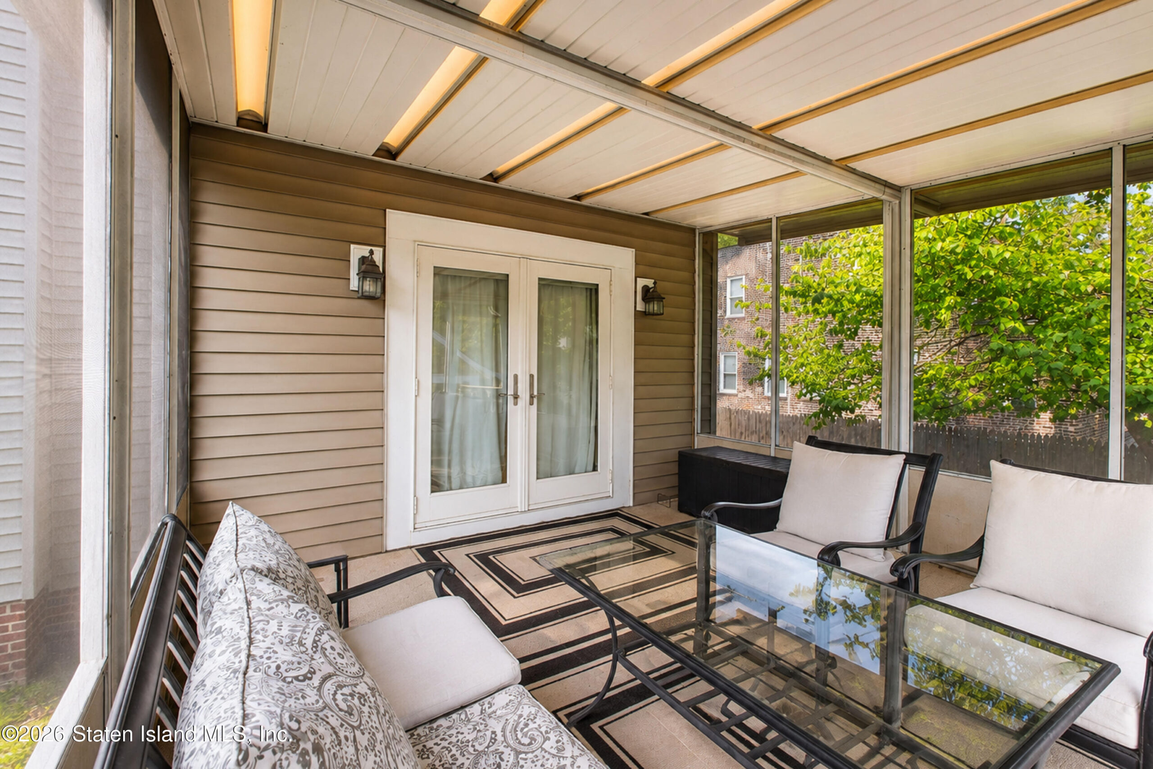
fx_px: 480
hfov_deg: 100.4
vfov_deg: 77.3
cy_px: 384
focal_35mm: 15
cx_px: 576
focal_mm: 10
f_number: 8
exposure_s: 1/80
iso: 400
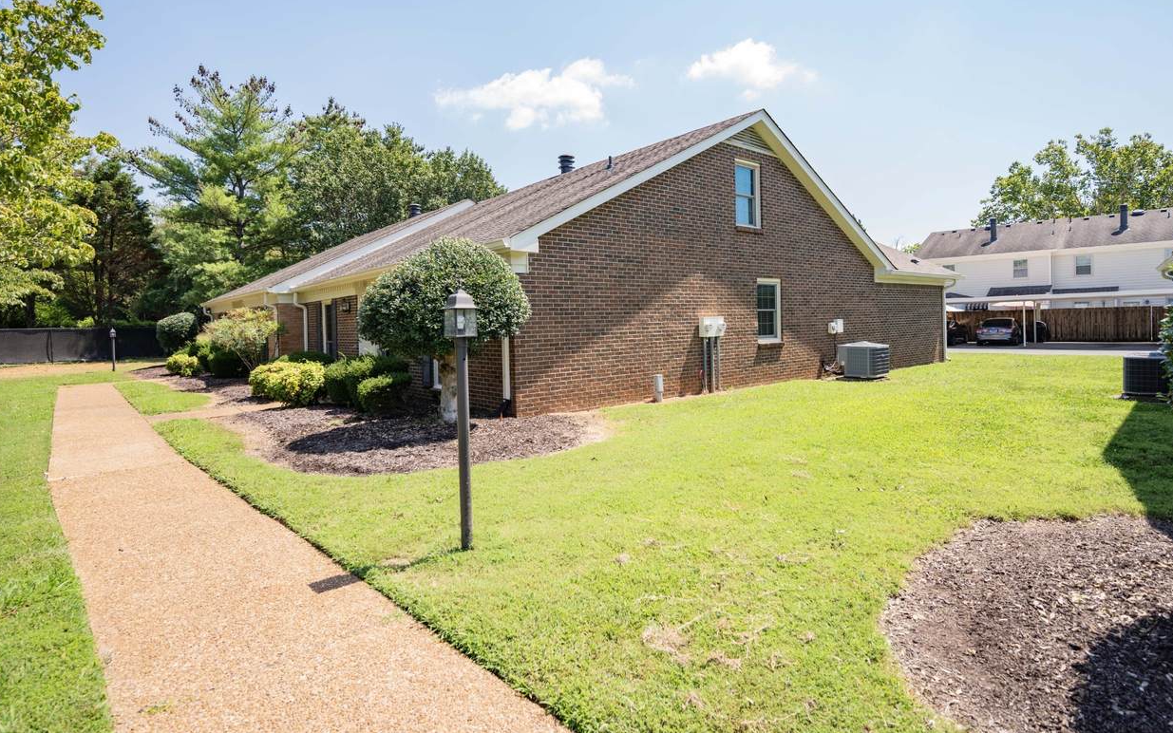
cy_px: 334
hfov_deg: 88.0
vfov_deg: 62.1
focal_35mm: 19
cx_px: 595
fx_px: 607
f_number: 4
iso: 125
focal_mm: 18
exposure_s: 1/500
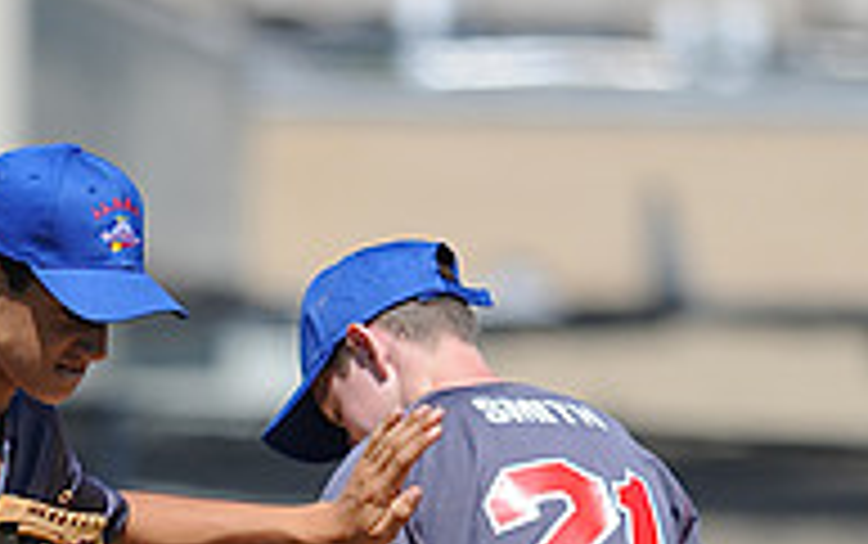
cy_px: 922
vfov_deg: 1.2
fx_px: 25286
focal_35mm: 1068
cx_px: 250
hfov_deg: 2.0
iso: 200
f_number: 4
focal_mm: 300
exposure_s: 1/2000
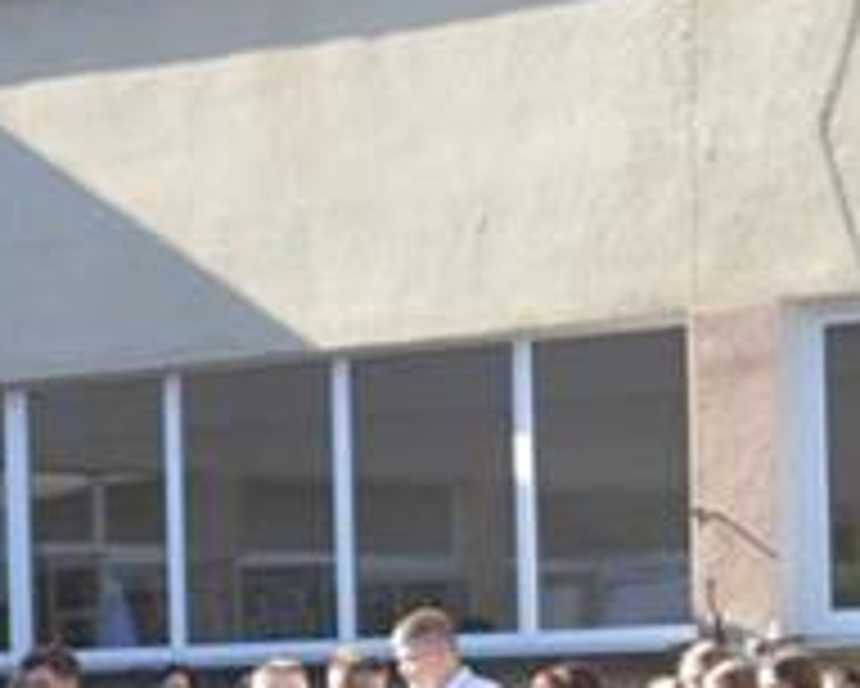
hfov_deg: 11.5
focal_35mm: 163
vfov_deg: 9.4
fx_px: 4151
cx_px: -252
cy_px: 701
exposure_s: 1/640
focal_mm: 34
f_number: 4.5
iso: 400
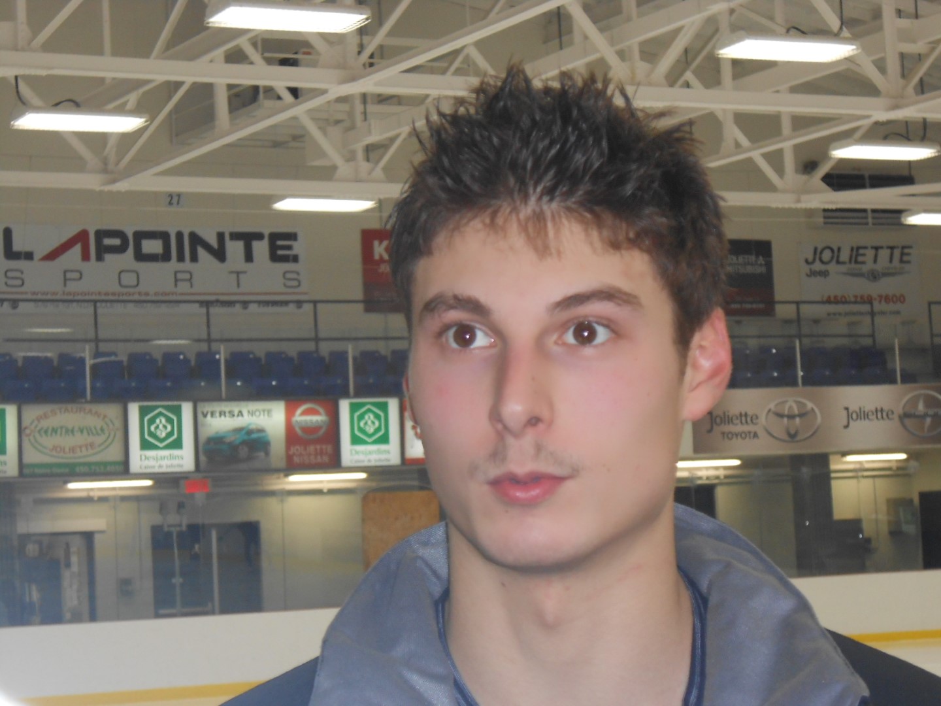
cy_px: 353
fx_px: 2528
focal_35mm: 93
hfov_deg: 21.1
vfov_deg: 15.9
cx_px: 470
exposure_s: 1/60
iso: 200
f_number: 4.6
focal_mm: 16.5
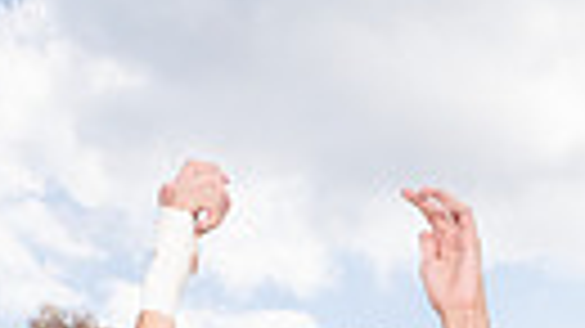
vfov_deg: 7.7
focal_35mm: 138
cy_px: 962
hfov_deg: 15.5
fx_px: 2140
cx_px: 216
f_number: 7.1
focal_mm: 38
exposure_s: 1/400
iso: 125
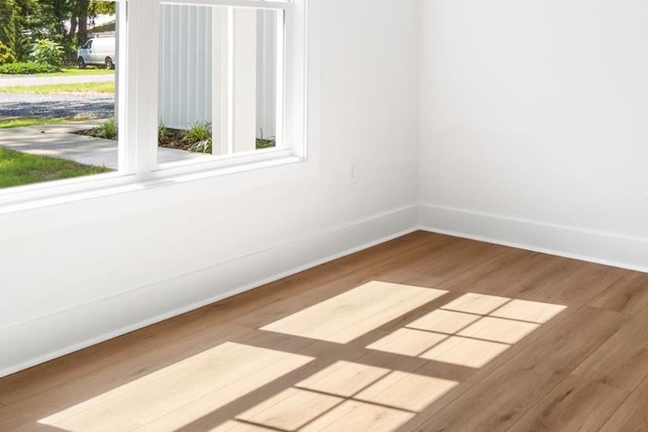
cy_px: 30
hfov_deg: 49.1
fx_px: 666
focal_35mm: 37
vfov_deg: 33.7
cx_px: 514
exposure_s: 1/60
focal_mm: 10
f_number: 7.1
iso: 100
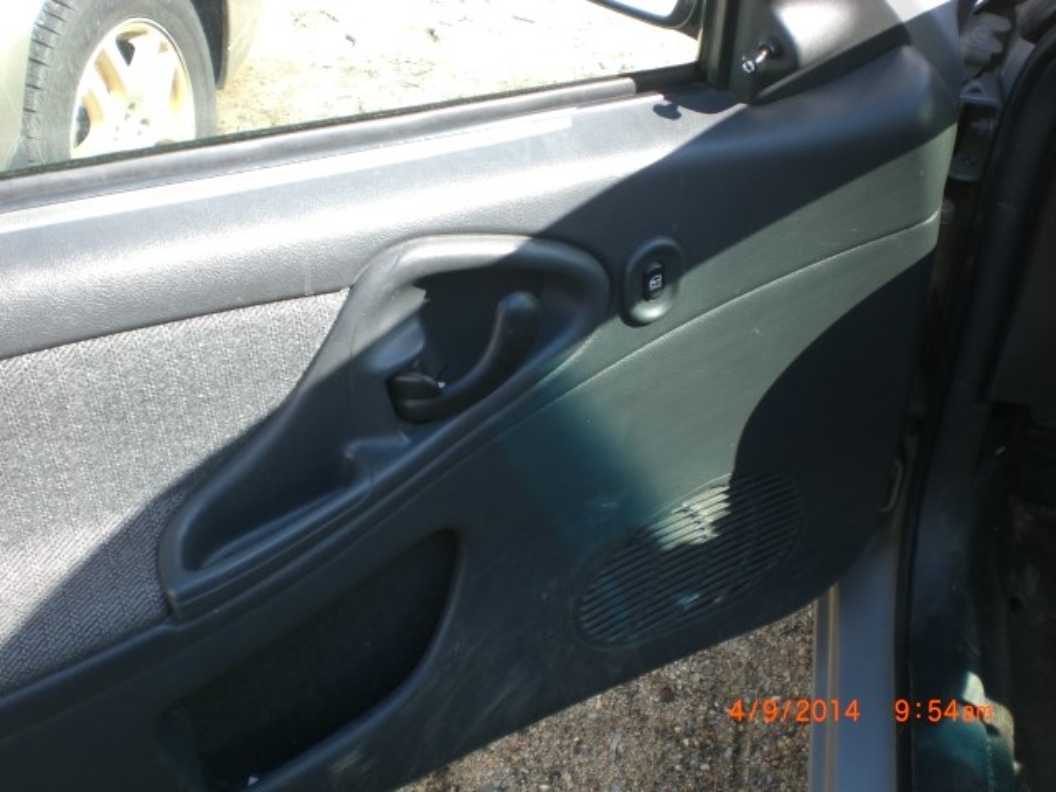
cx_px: 528
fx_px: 1159
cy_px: 396
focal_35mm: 38
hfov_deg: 49.0
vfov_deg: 37.7
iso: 50
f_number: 3.1
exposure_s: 1/160
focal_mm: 6.3
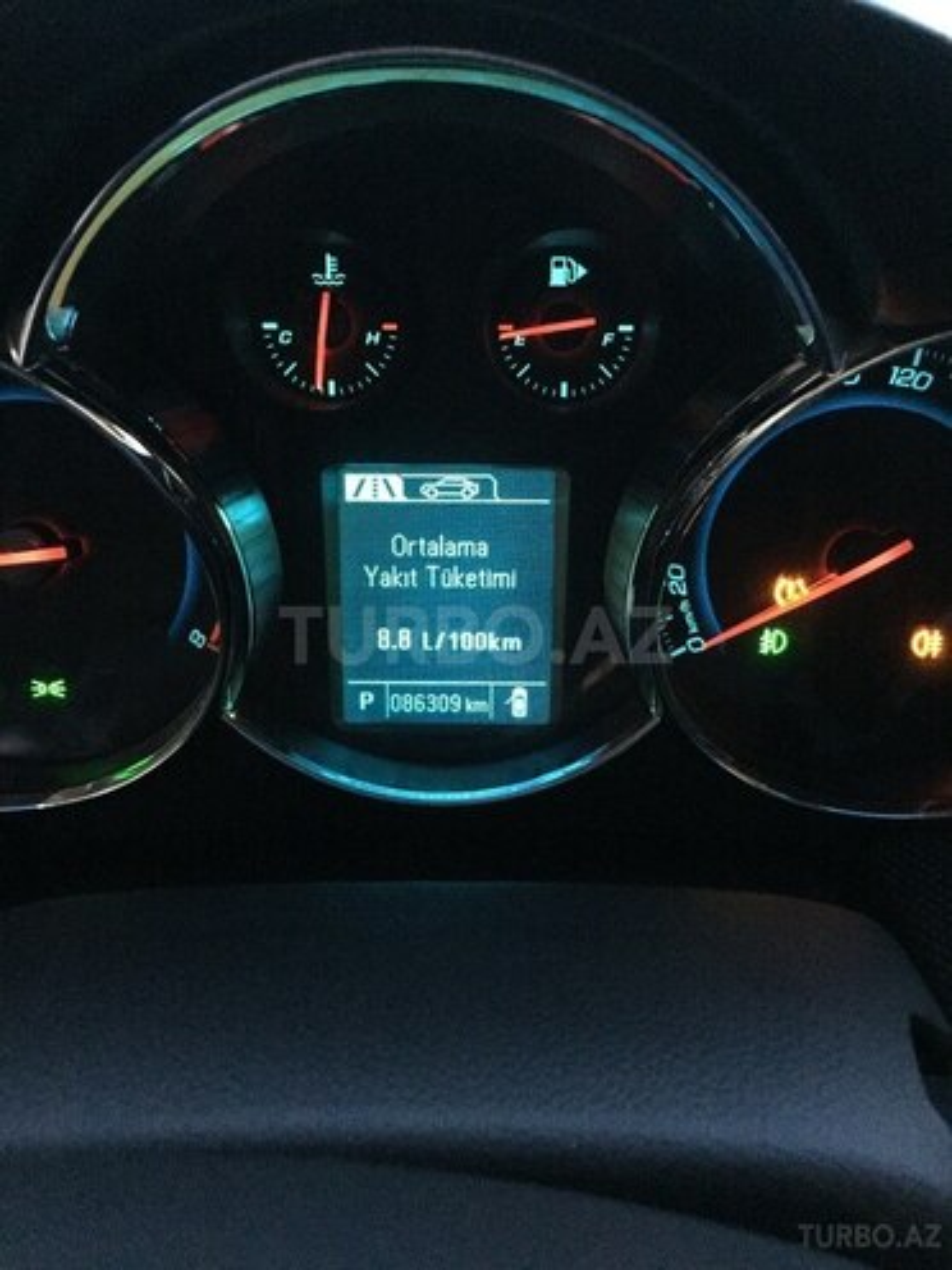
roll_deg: -1.5
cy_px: 635
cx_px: 476
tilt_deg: -35.7
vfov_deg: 61.7
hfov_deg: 48.2
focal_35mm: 29
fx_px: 1063
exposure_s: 1/17
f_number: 2.2
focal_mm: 4.15
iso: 320
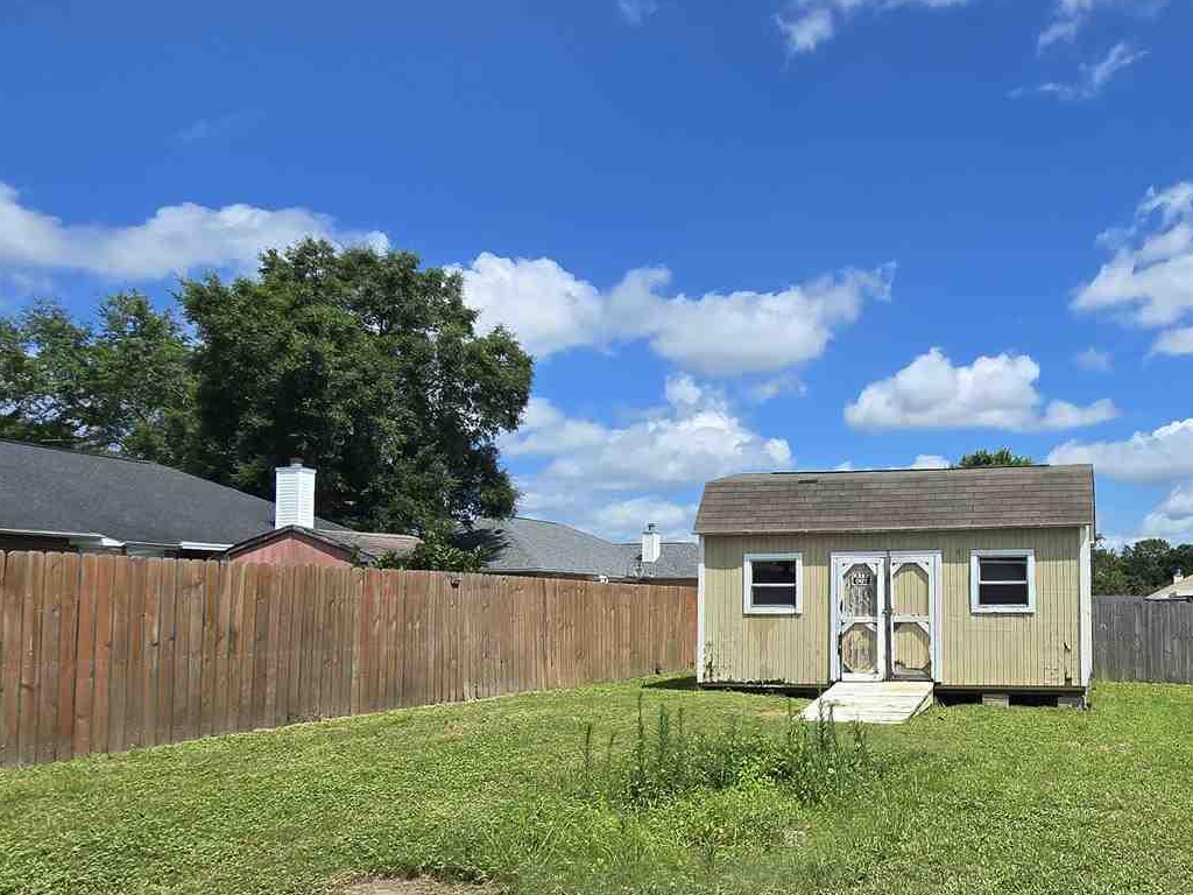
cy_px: 566
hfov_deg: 62.5
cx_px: 929
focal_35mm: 26
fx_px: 896
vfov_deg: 52.4
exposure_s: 1/3034
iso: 50
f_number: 2.2
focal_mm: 2.2
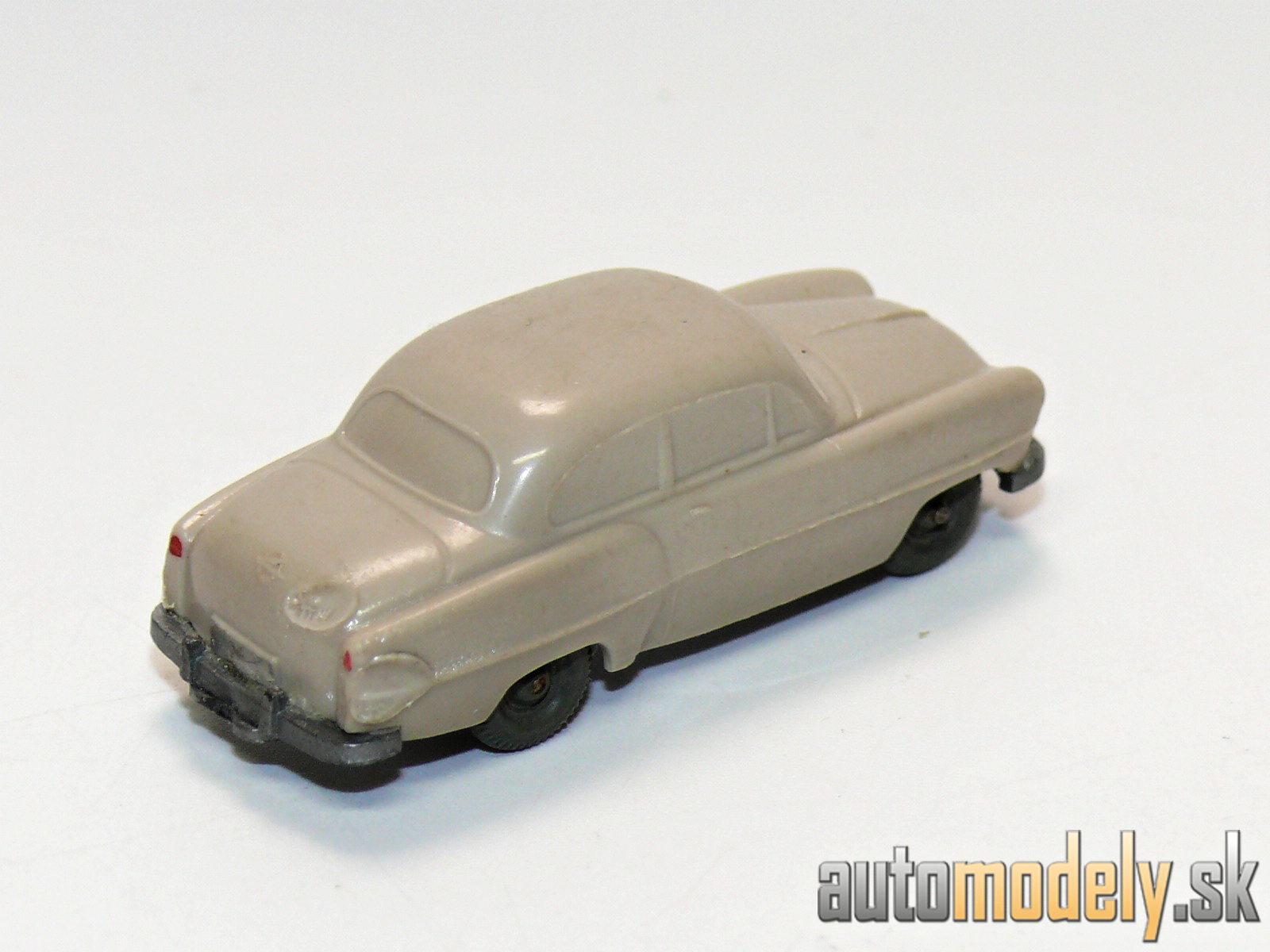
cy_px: 476
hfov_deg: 12.6
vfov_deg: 9.5
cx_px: 635
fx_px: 5760
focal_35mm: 157
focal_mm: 18.6
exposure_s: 1/30
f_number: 4
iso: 100
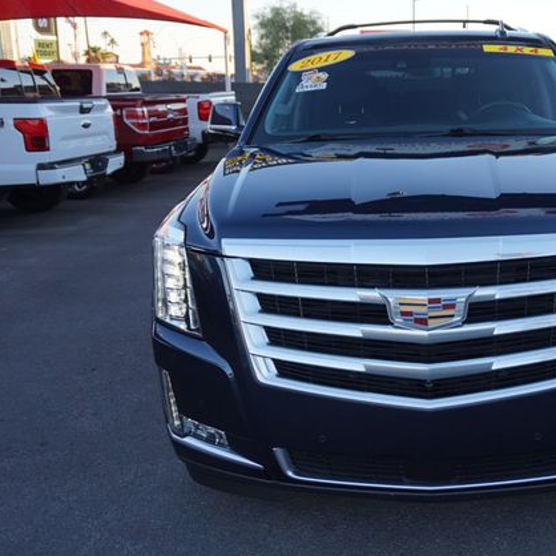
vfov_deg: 42.8
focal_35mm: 39
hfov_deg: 41.9
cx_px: 396
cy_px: 279
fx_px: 709
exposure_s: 1/60
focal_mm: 20
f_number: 4
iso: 100
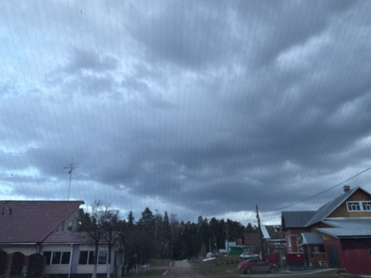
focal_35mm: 28
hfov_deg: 63.4
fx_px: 300
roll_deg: -0.7
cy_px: 152
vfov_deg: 49.7
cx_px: 182
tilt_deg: +17.6
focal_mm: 2.22
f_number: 2.2
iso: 125
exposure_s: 1/247
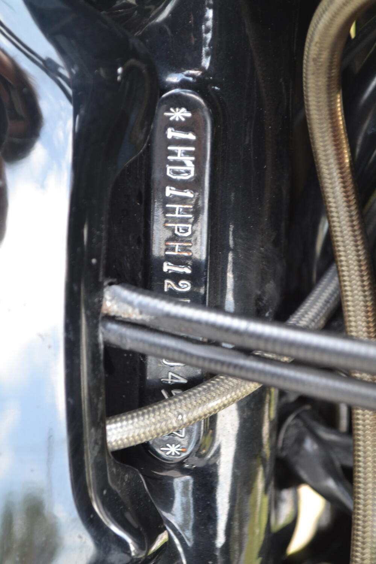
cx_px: 188
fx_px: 1292
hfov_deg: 16.6
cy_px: 282
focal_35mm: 82
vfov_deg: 24.6
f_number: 5.6
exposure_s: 1/50
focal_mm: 55
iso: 400
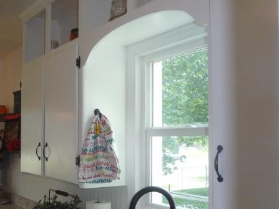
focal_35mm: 43
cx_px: 89
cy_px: 136
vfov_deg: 33.3
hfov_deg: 43.1
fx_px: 346
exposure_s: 1/160
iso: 400
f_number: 3.4
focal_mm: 5
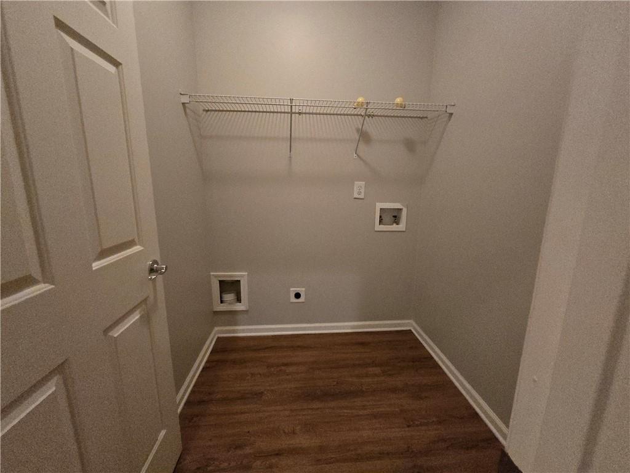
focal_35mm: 13
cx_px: 315
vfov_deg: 89.9
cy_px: 236
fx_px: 237
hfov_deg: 106.2
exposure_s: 1/60
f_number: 2.2
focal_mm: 2.2
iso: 1600
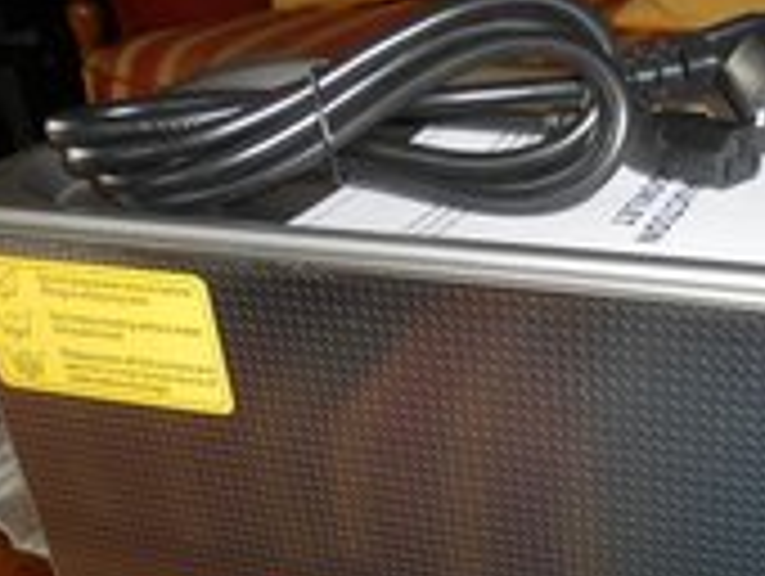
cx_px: 616
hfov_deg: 32.3
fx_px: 1284
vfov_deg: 23.9
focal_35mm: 58
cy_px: 614
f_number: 3.5
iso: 80
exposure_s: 1/25
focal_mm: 4.6
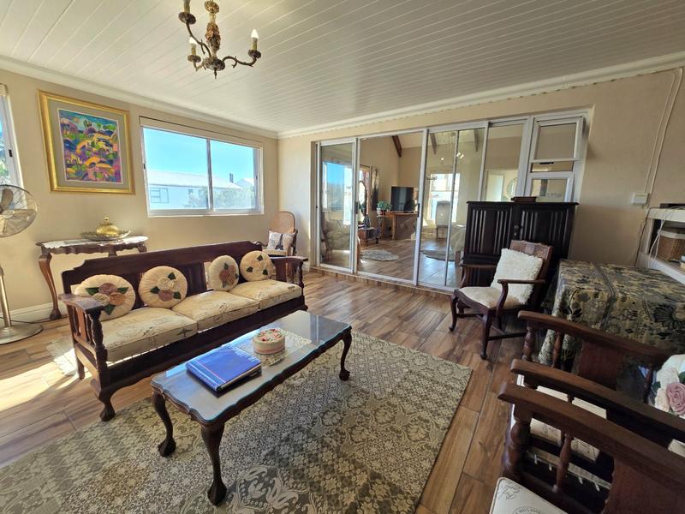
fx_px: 257
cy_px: 257
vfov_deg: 89.9
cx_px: 342
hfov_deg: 106.2
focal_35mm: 13
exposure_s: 1/169
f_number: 2.2
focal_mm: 2.2
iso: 50
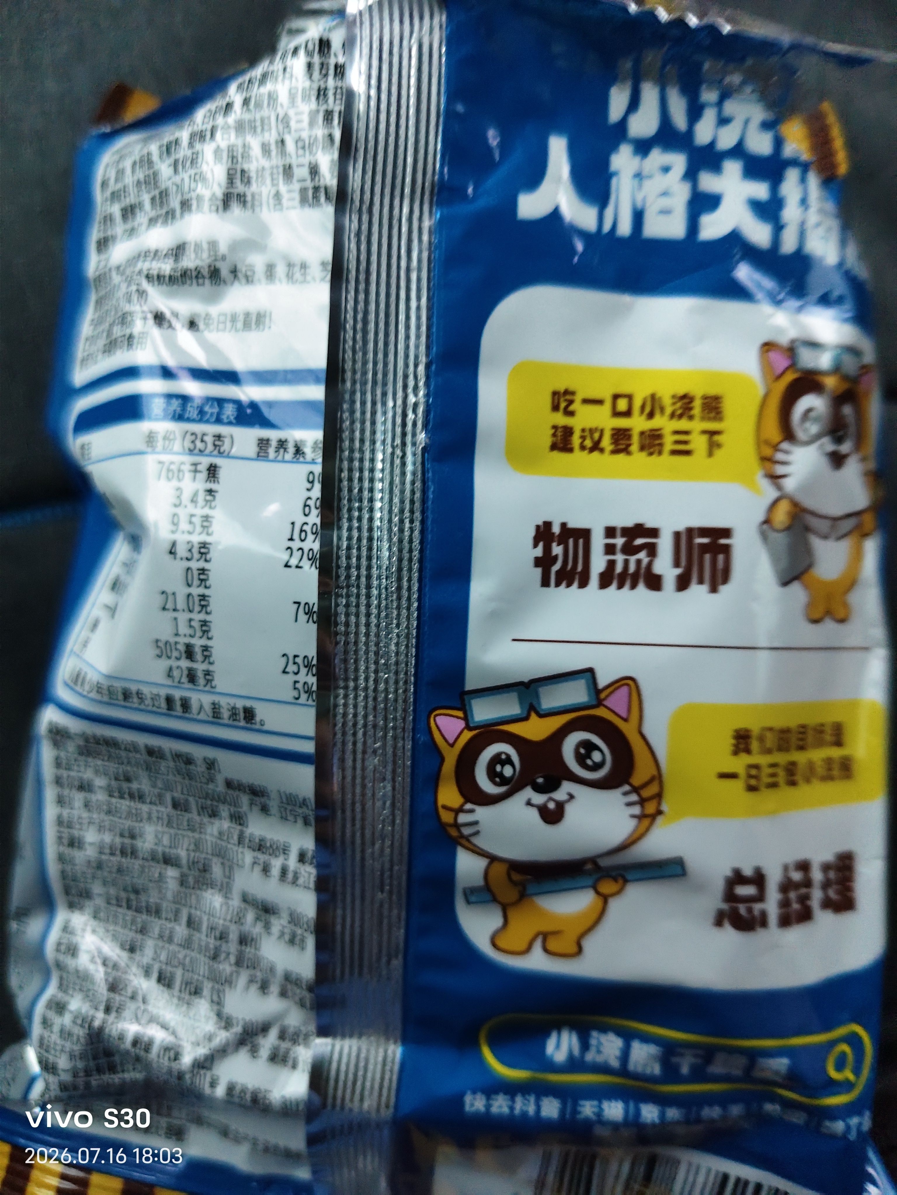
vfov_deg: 73.9
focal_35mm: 23
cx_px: 448
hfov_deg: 58.9
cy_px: 598
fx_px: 795
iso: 1510
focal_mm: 5.56
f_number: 1.88
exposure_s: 1/33.3
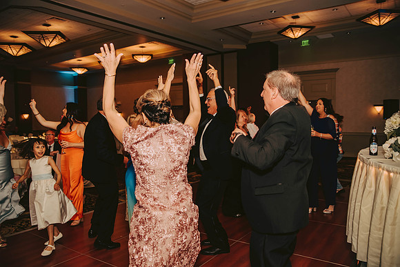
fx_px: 311
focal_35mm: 28
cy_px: 134
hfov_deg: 65.5
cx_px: 200
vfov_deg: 46.4
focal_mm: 28
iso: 500
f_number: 2.8
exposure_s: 1/60
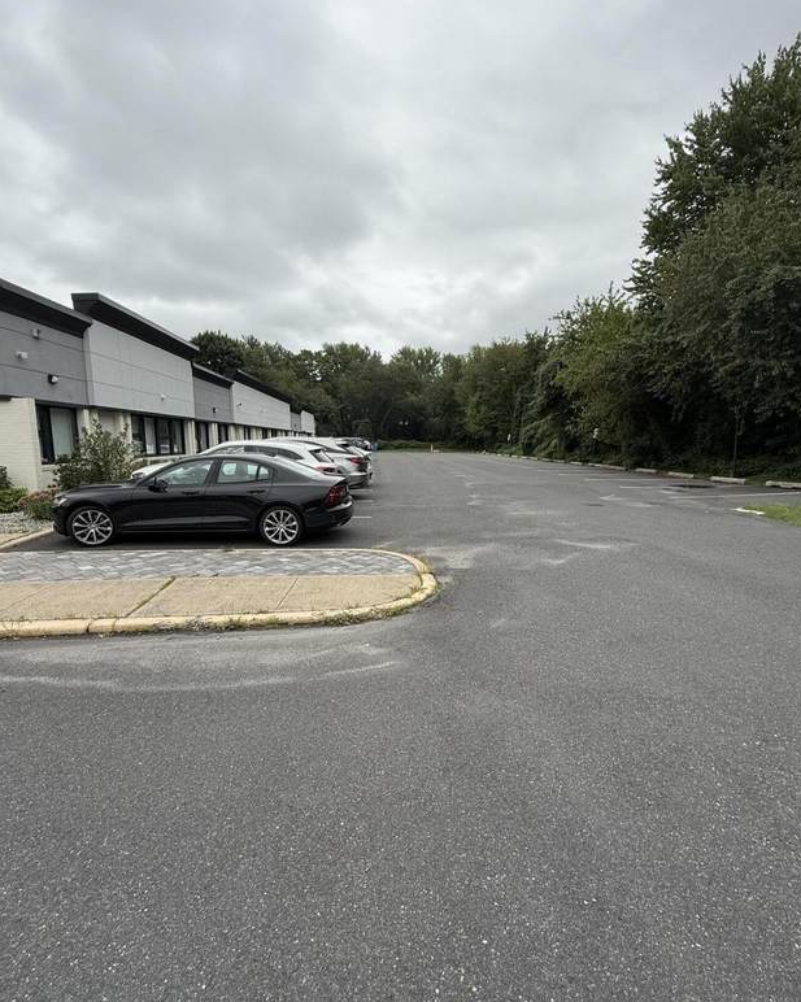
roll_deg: +1.1
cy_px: 506
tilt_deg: -7.0
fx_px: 504
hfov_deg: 76.9
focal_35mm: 17
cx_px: 423
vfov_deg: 89.7
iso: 50
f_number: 2.2
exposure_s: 1/2165
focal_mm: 2.22
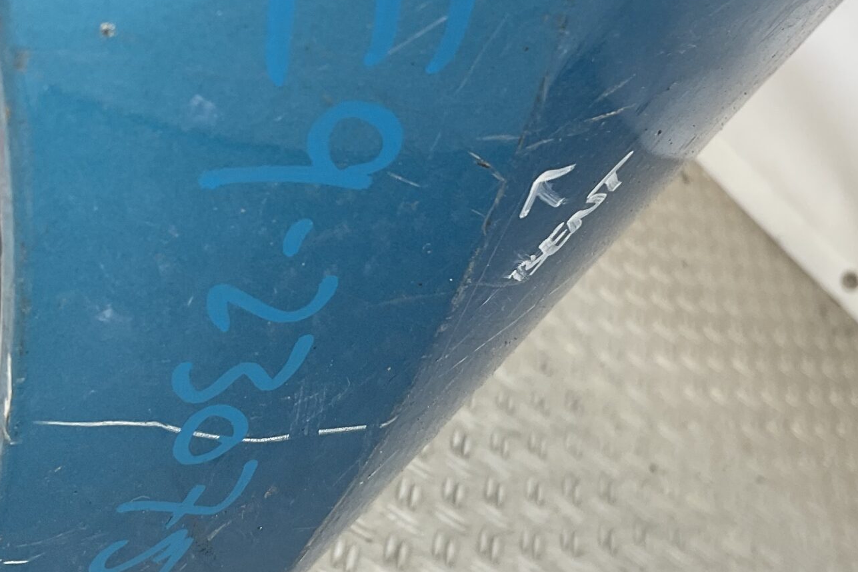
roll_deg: -36.7
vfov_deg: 22.6
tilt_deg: -29.5
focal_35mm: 60
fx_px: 1430
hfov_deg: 33.3
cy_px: 289
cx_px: 369
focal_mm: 3
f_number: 1.8
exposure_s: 1/100
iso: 25
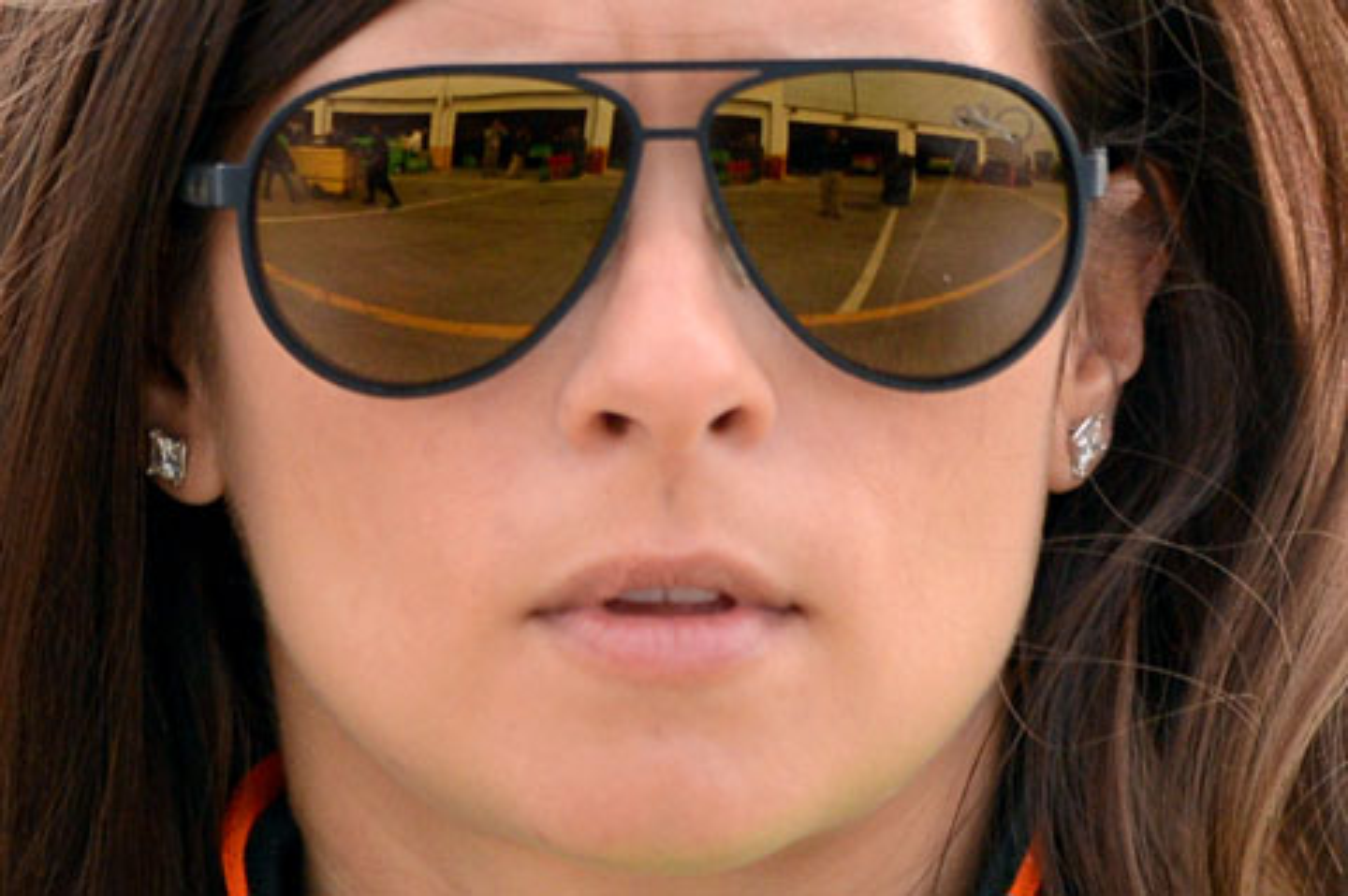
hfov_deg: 5.2
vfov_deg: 3.4
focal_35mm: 400
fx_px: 14962
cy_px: 448
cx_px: 674
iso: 1250
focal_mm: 400
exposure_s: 1/6400
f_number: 4
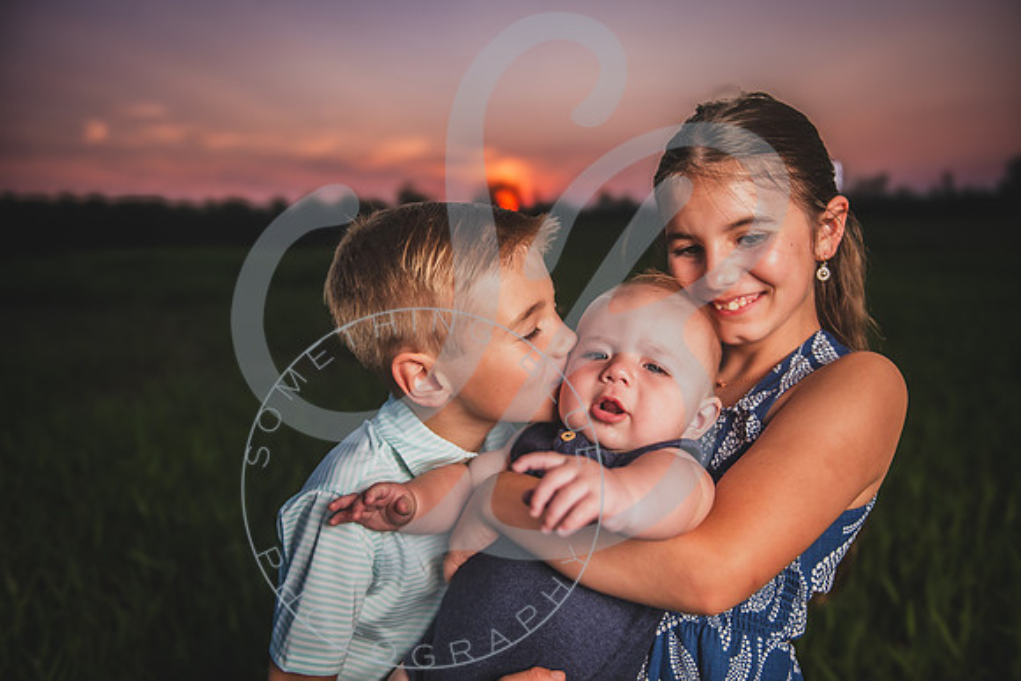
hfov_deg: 60.3
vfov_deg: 42.3
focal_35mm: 31
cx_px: 510
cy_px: 340
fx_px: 879
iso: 200
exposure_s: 1/1000
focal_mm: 31
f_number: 2.8
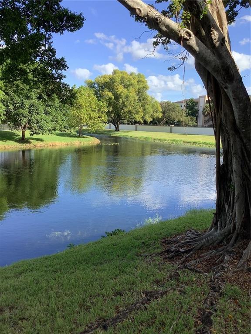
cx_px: 126
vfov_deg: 58.4
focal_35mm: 31
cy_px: 167
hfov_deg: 45.4
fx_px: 300
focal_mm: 3.3
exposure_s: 1/448
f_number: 2.4
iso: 25
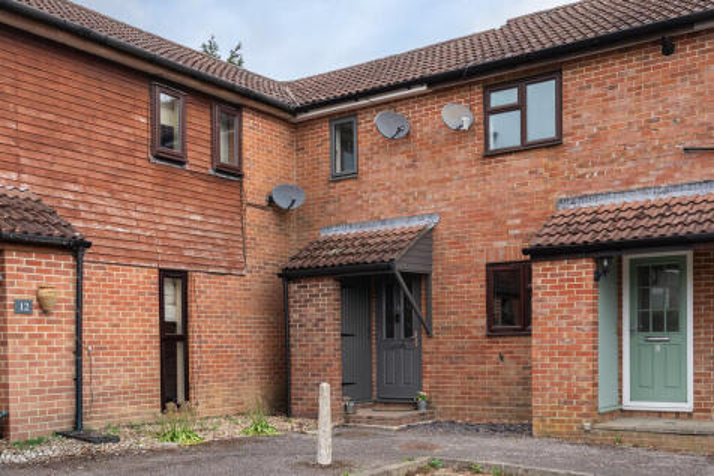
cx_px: 357
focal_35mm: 30
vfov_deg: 42.9
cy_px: 238
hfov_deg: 61.1
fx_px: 605
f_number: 7.1
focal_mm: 30.5
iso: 1600
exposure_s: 1/1000
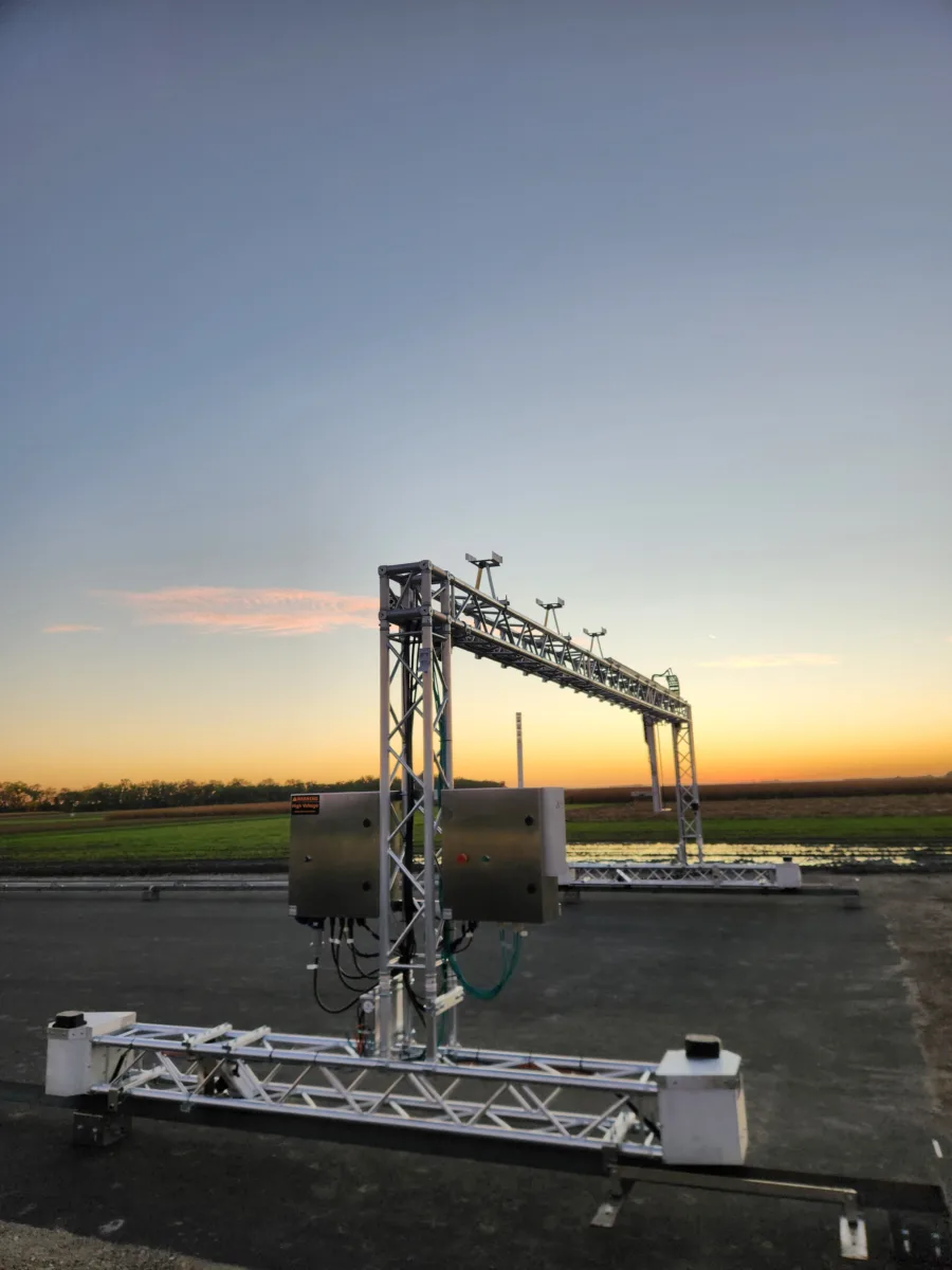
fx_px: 843
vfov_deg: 73.9
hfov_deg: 58.9
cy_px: 635
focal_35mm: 23
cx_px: 476
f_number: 1.8
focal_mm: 5.4
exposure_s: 1/180
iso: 32
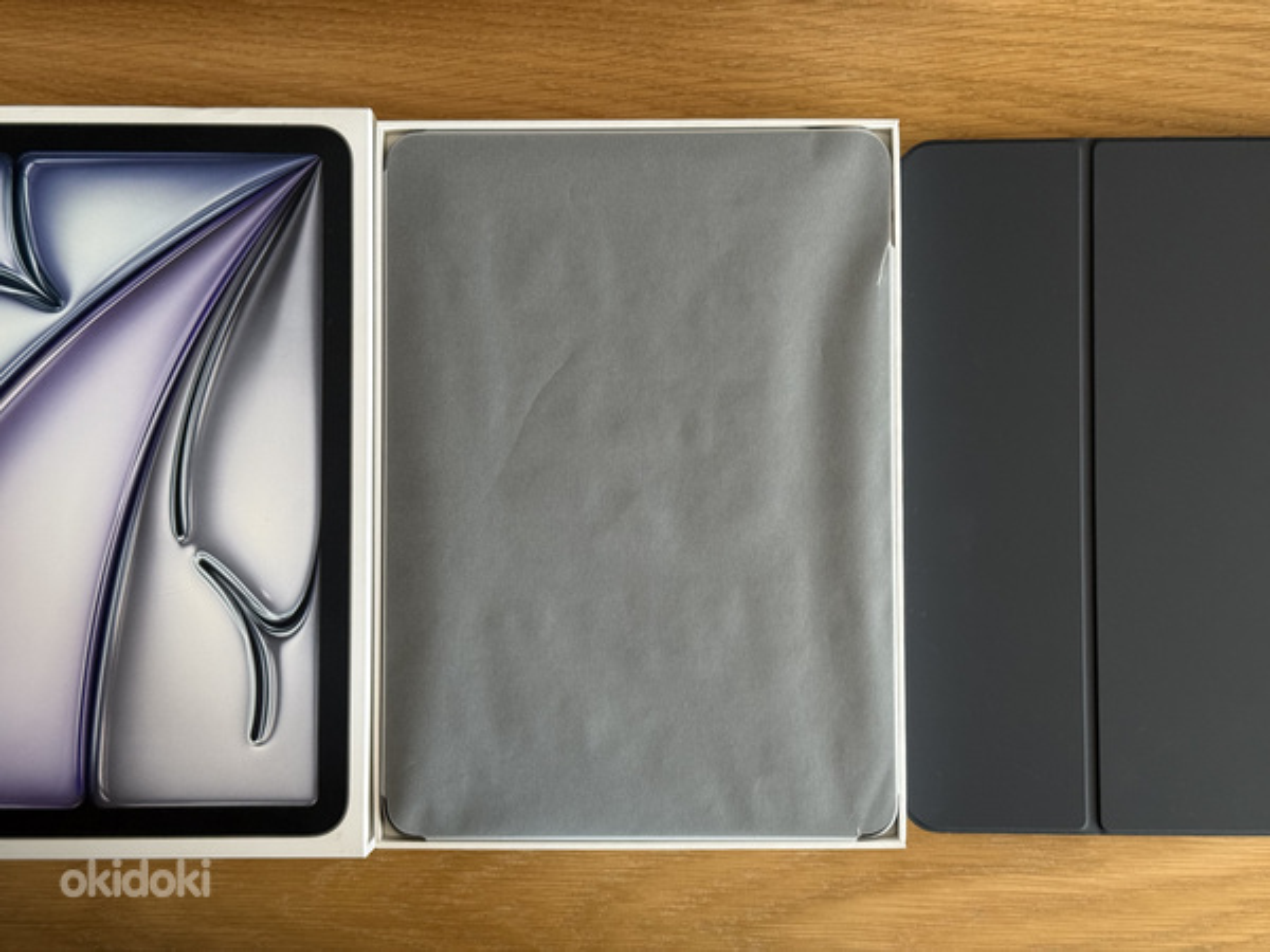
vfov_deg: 30.3
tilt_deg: -87.4
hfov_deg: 39.7
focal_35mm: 48
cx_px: 635
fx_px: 1761
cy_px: 476
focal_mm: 6.76
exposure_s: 1/60
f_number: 1.78
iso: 200
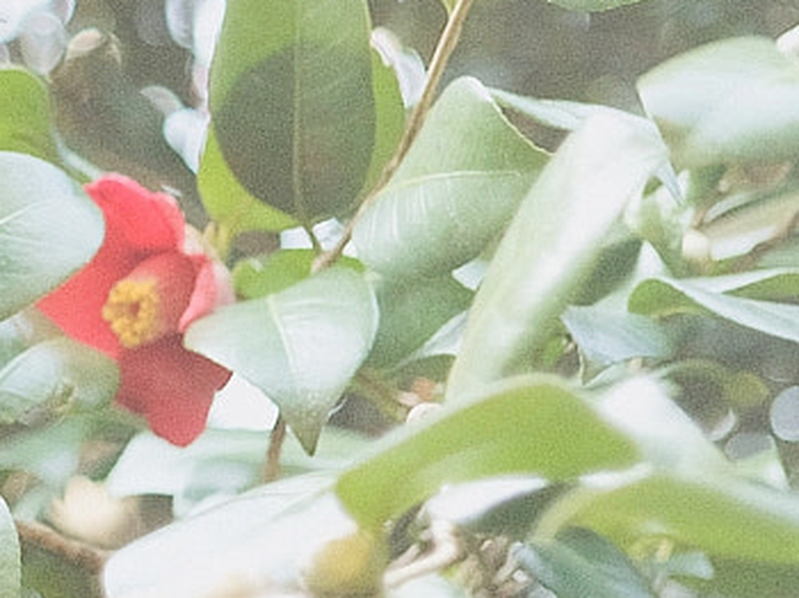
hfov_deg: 9.1
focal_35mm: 211
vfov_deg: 7.0
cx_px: -429
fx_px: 4867
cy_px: -23
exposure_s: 1/800
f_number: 1.8
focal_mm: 32
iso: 800
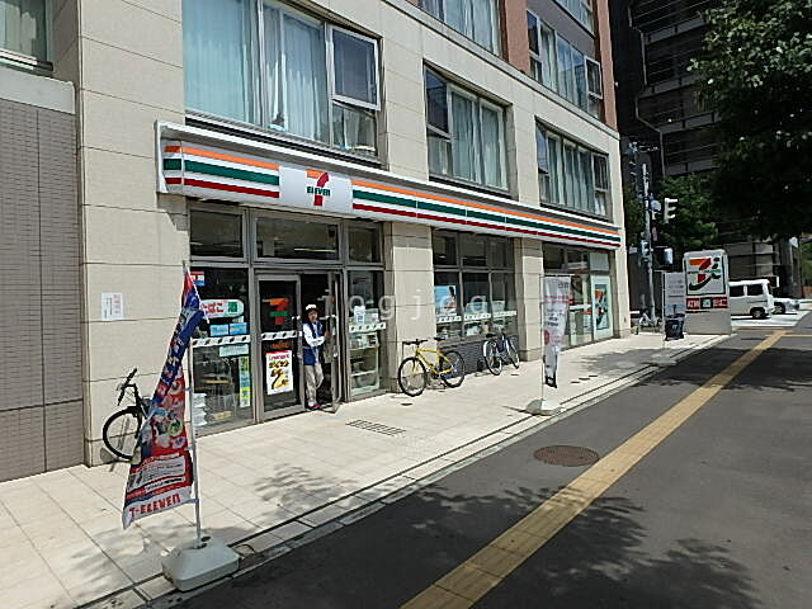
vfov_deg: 63.4
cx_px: 406
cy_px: 304
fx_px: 493
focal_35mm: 21
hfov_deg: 79.0
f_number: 6
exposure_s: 1/800
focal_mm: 3.7
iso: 125
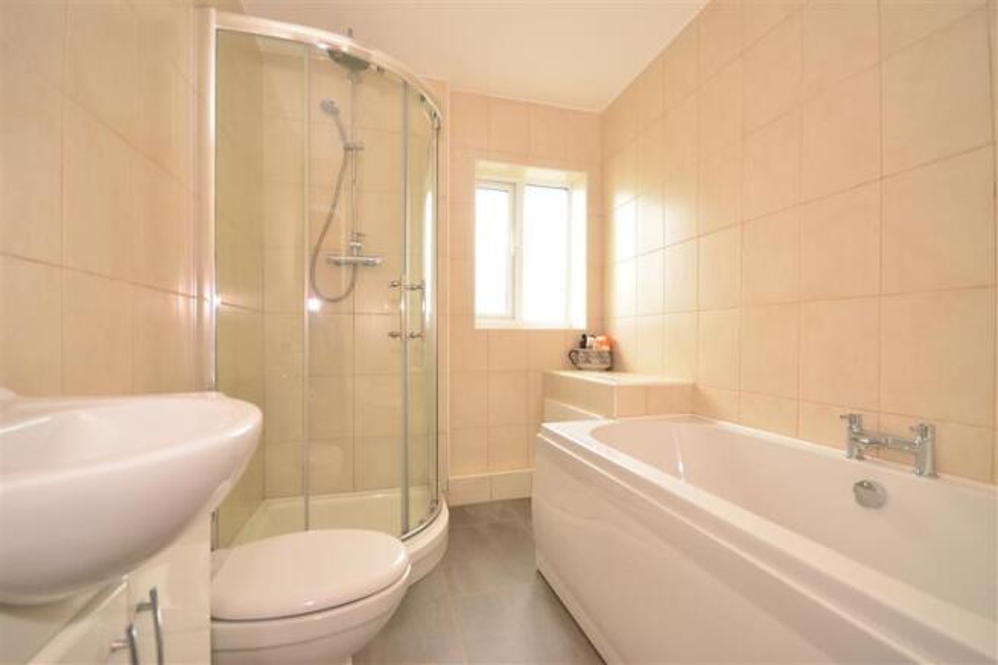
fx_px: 416
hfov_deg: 100.4
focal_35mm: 15
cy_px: 332
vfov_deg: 77.3
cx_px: 499
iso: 400
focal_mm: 10
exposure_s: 1/13
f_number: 5.6
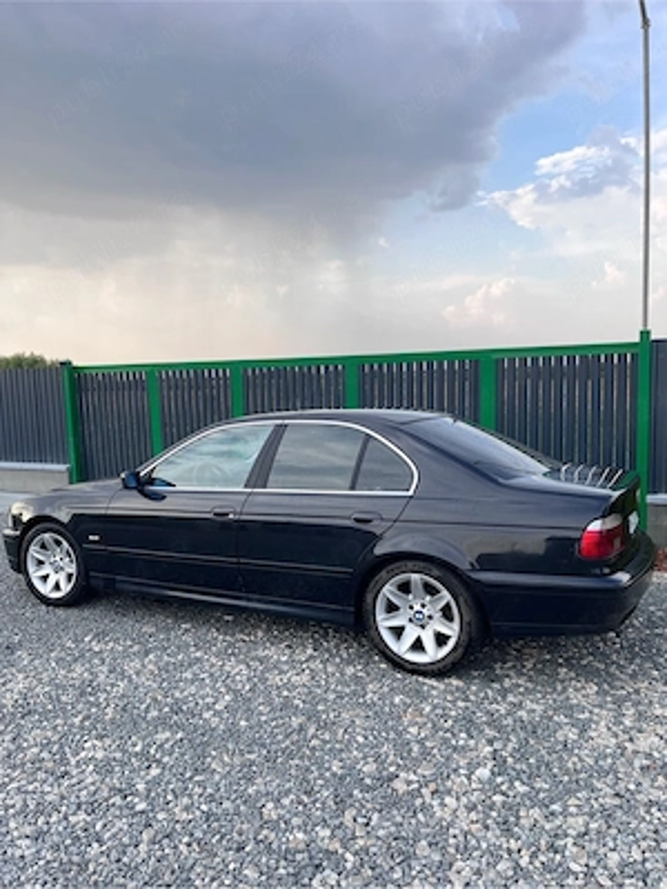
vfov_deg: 67.3
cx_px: 334
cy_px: 444
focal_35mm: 26
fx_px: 668
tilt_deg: -6.3
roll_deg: +2.1
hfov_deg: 53.1
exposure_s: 1/449
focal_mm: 5.1
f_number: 1.6
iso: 50
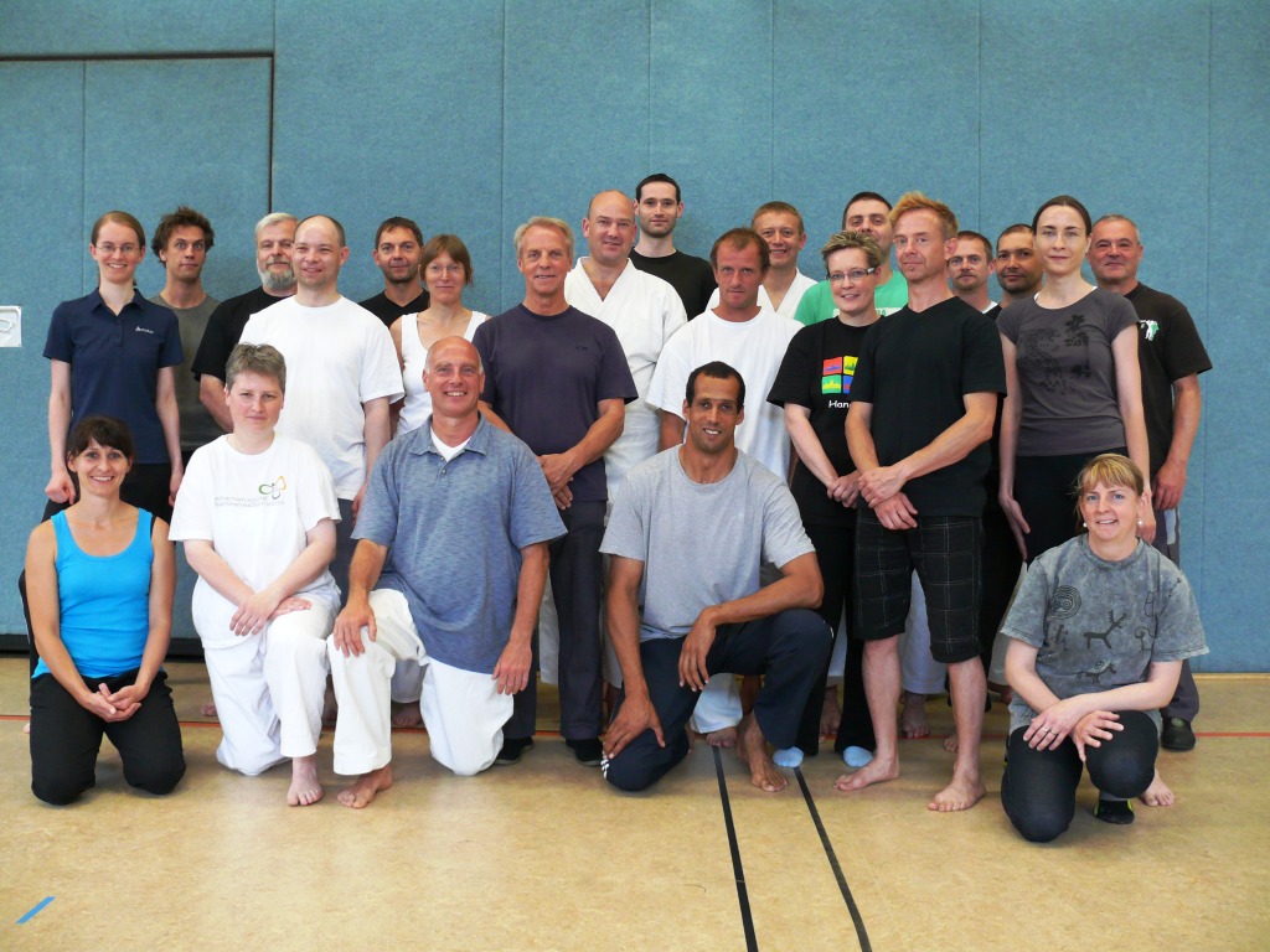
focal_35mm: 35
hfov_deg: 52.6
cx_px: 635
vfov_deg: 40.7
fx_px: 1284
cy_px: 476
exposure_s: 1/25
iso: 200
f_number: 2.8
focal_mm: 7.4
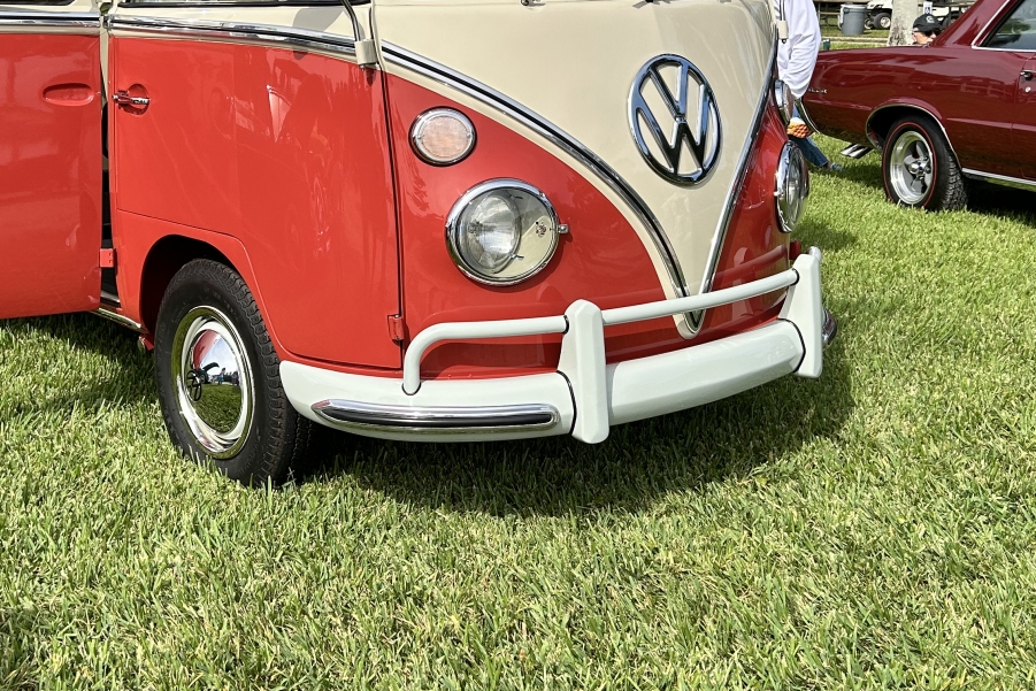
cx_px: 377
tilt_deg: -6.6
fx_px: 1381
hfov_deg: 40.8
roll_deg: +1.0
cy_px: 166
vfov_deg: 27.7
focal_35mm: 48
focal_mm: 5.7
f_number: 1.5
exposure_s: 1/3704
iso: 50
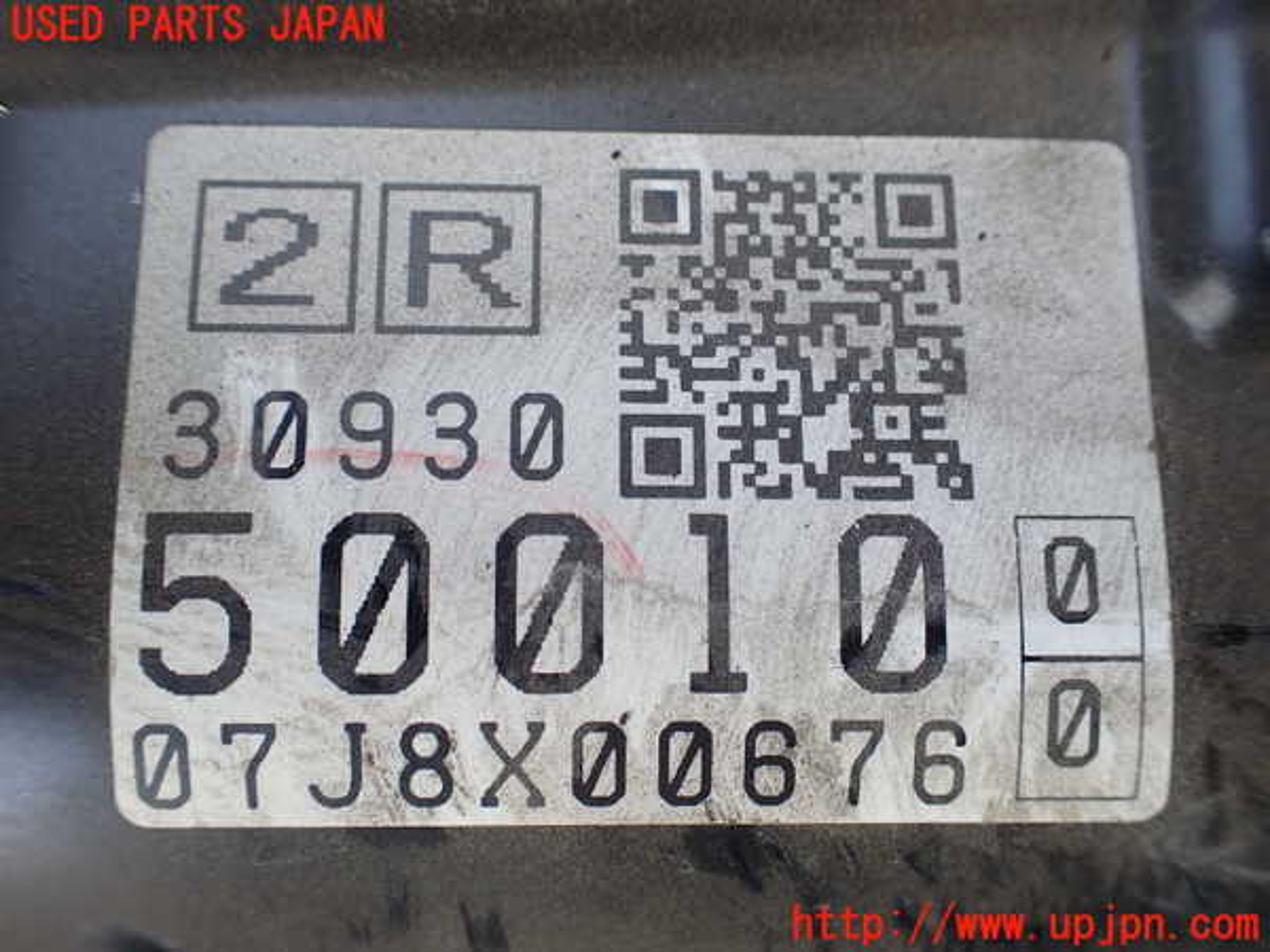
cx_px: 635
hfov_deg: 60.0
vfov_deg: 46.8
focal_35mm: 30
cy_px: 476
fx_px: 1101
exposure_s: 1/125
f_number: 2.3
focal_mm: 5.4
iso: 160
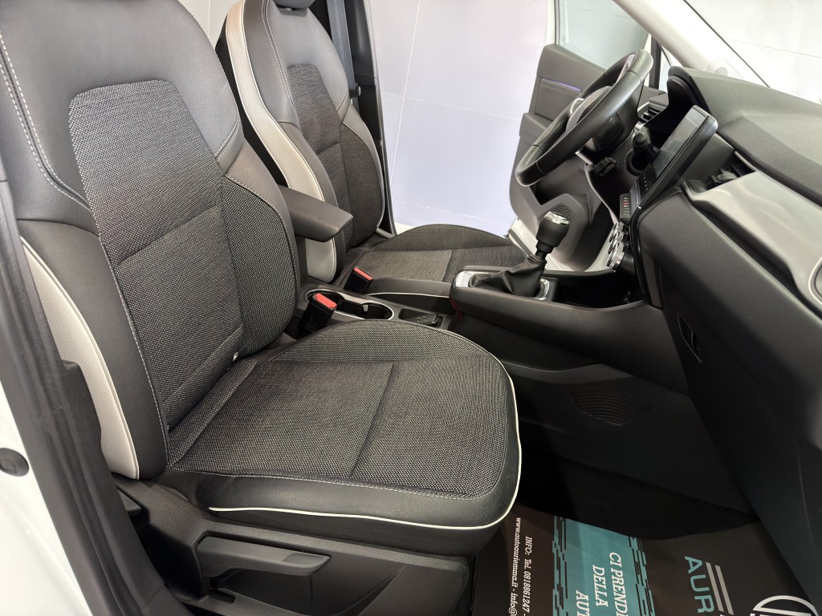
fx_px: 570
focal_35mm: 24
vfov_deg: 56.8
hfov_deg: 71.6
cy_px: 308
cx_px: 411
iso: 500
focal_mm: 6.76
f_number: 1.78
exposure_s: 1/33
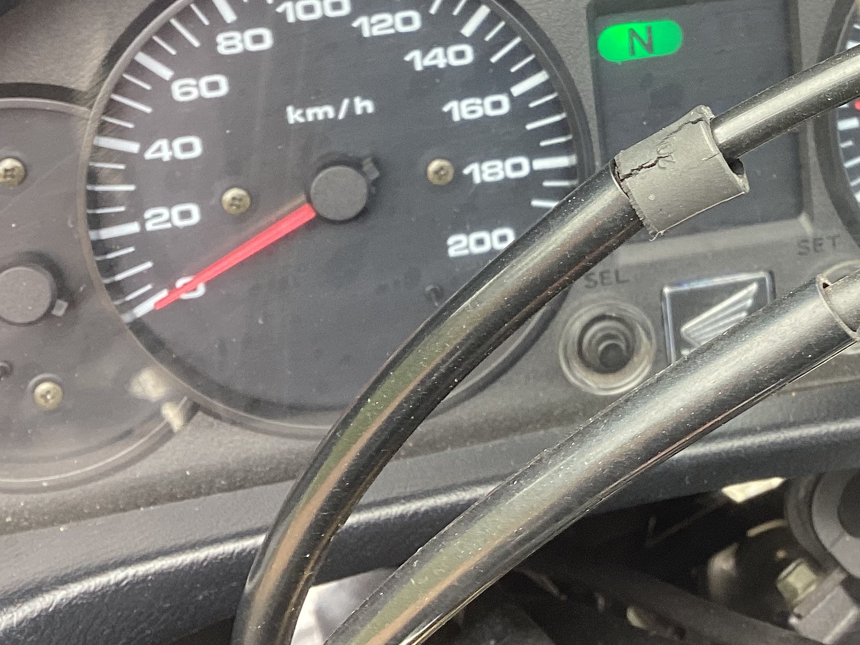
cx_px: 612
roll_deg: -18.3
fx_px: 1540
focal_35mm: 62
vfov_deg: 23.1
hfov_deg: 30.8
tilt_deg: -40.1
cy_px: 82
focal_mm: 3.3
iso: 40
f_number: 2.4
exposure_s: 1/100
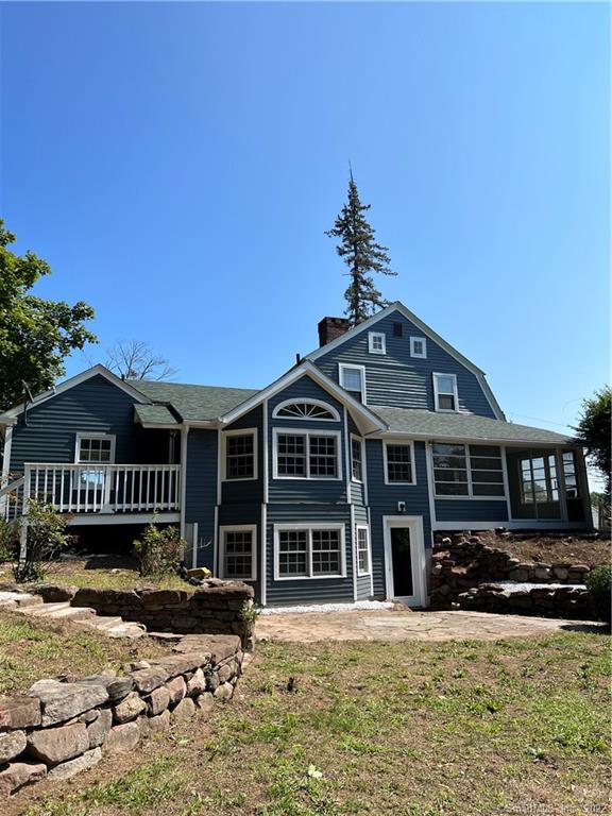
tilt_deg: +13.8
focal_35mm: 26
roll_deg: +1.1
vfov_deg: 67.3
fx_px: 613
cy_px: 408
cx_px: 306
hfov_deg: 53.1
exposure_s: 1/4274
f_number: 1.5
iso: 50
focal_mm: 5.7
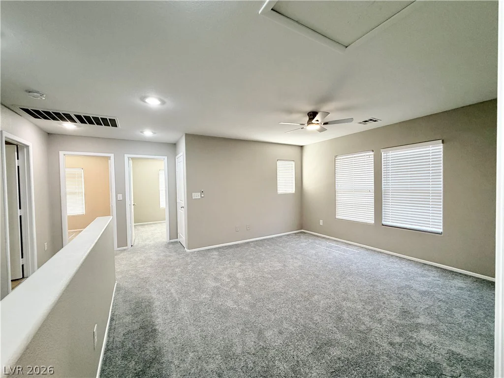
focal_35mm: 14
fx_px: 204
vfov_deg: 85.7
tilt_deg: -1.2
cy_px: 189
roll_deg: +1.7
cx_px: 252
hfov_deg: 102.1
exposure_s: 1/120
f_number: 2.2
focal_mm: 2.22
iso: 200
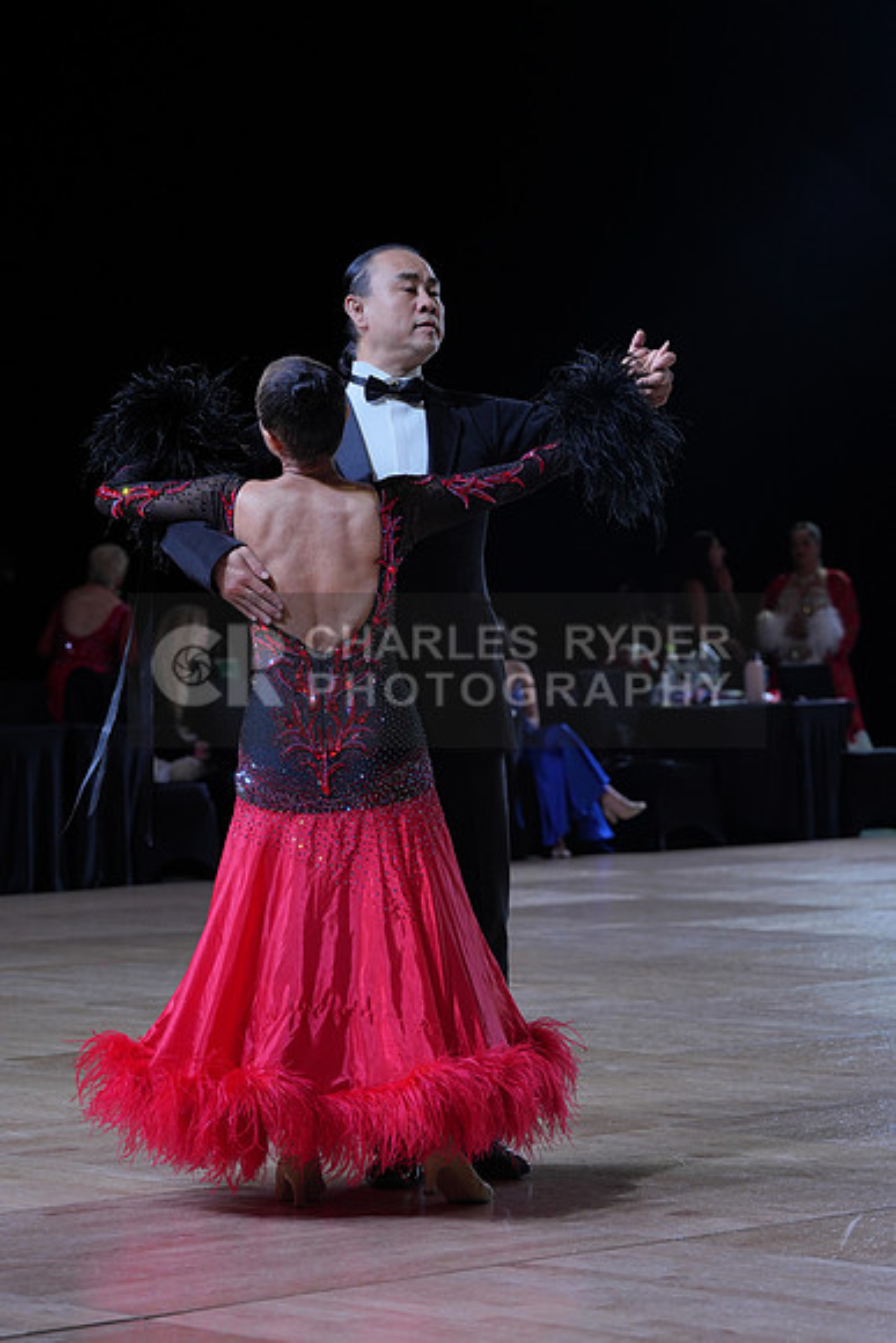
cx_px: 448
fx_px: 4141
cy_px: 672
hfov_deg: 12.3
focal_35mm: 111
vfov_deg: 18.4
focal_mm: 111
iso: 500
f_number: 5.6
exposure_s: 1/400
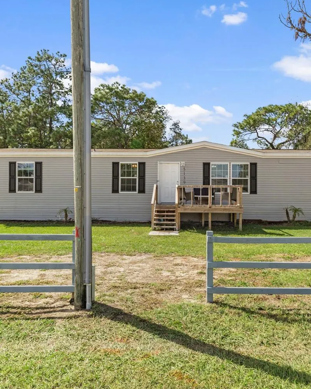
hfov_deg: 57.1
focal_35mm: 25
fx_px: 285
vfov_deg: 68.6
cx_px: 177
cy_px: 190
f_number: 8
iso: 320
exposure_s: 1/320
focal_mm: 11
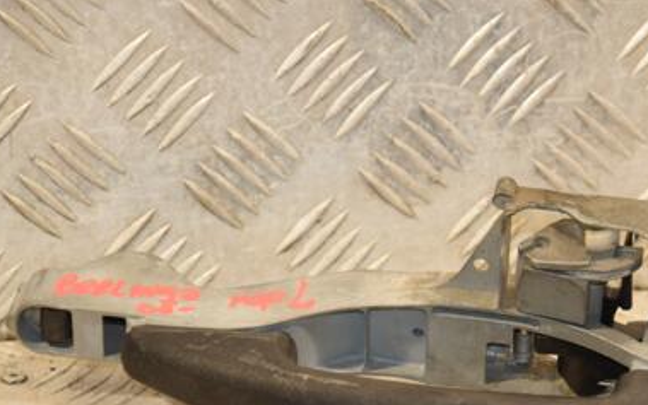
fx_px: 4186
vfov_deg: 5.5
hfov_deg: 8.8
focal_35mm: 237
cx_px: 439
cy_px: 338
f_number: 5.6
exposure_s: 1/200
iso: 800
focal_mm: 98
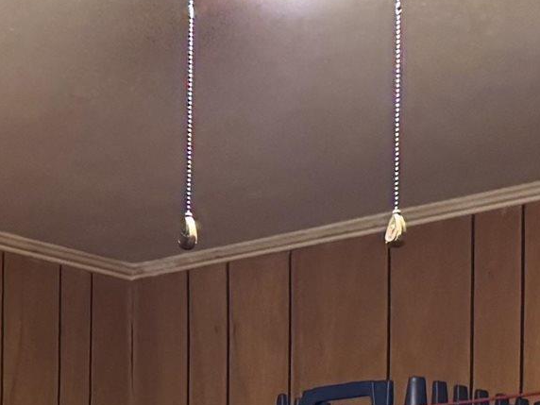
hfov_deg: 14.8
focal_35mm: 129
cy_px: 743
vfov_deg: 10.7
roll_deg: -0.3
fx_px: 2012
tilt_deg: -0.8
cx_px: -92
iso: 800
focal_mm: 6.76
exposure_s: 1/30
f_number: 1.78
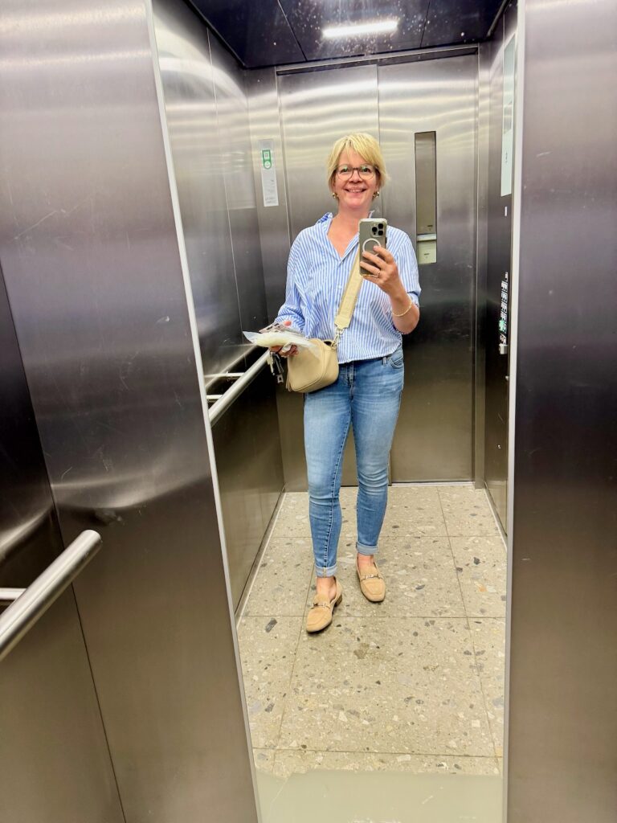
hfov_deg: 56.8
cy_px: 412
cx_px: 308
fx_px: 570
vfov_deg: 71.6
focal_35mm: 24
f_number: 1.78
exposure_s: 1/60
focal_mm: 6.76
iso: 250
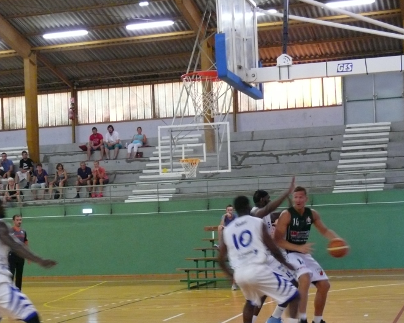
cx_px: 174
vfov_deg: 20.1
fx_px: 908
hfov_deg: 25.0
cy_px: 227
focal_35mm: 76
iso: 400
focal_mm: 10.7
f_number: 3.2
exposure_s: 1/40
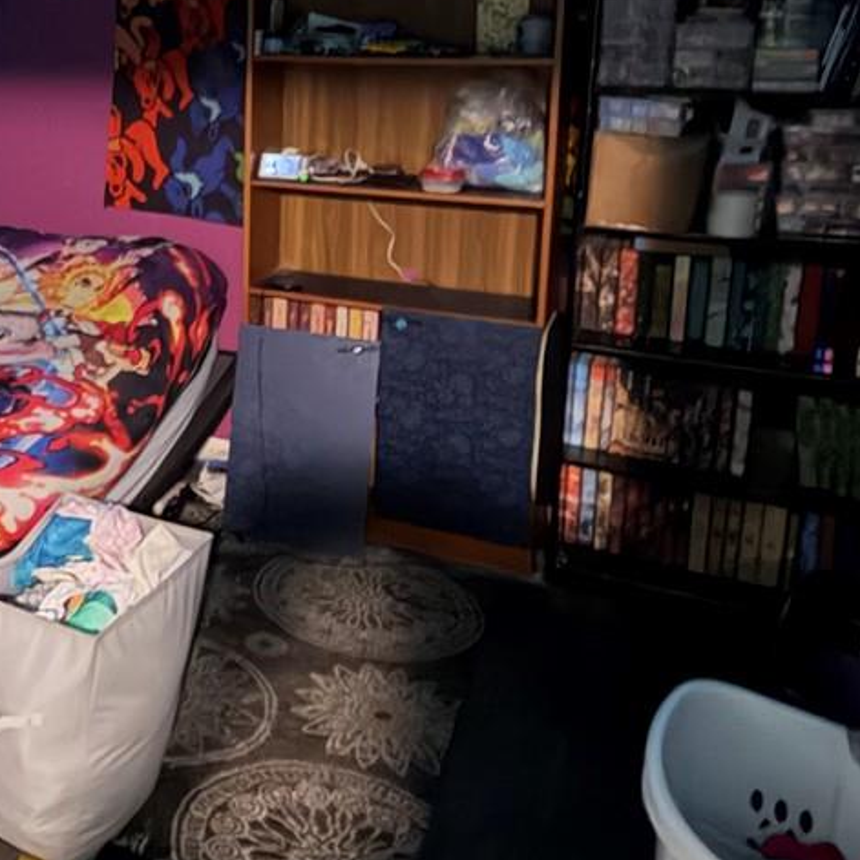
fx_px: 1181
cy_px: 190
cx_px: -71
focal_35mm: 42
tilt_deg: -10.3
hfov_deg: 34.8
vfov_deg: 38.7
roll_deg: +2.2
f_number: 2.2
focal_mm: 2.22
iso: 1600
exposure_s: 1/6
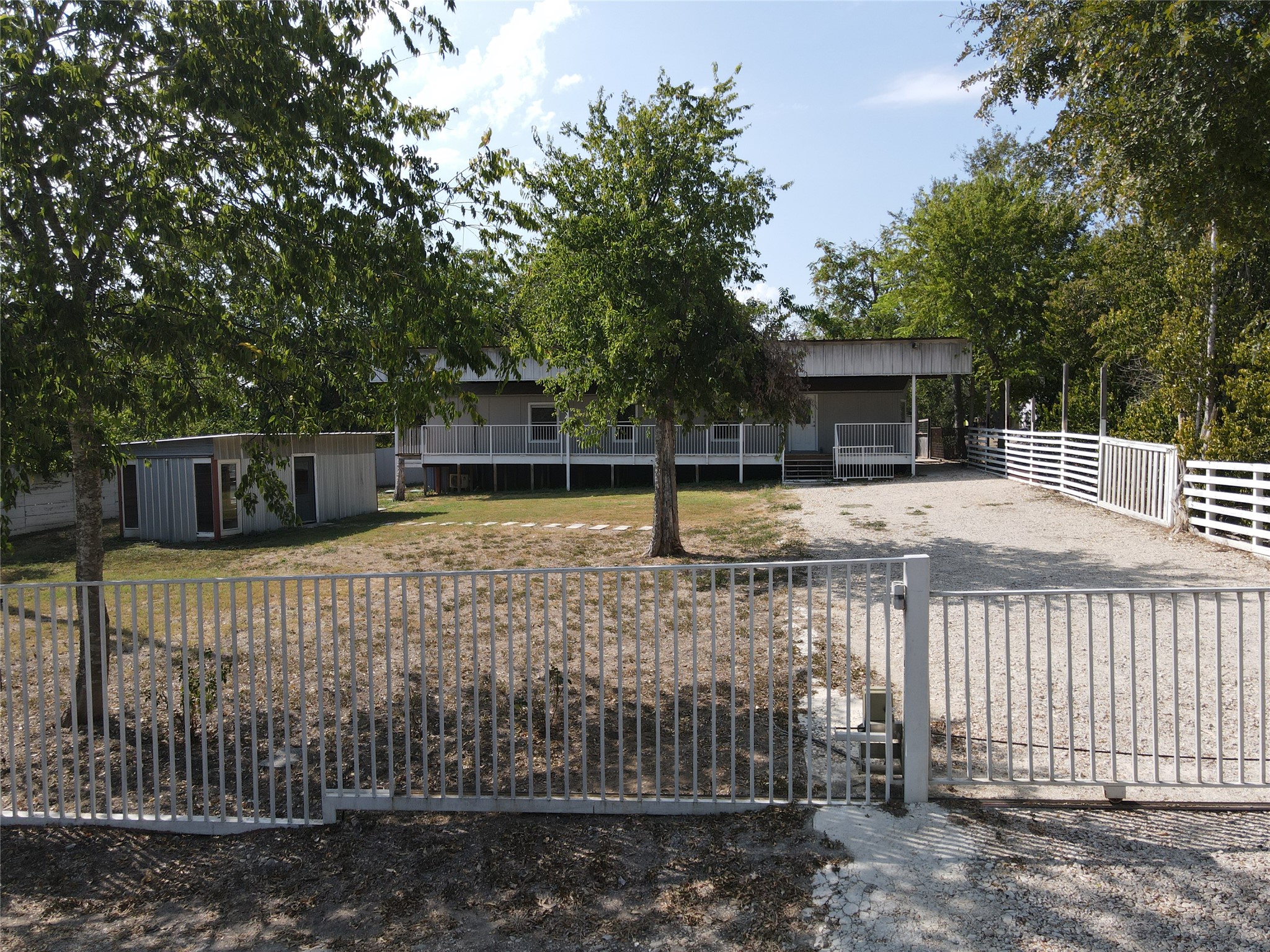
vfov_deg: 56.8
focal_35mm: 24
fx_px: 881
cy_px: 476
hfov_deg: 71.6
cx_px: 635
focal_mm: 4.5
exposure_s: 1/640
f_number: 2.8
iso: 110
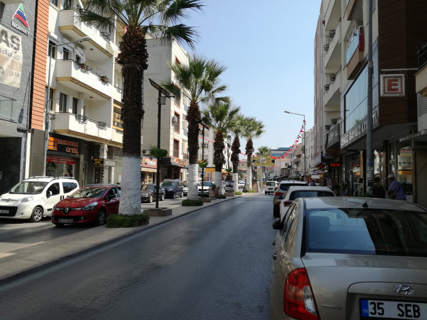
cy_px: 160
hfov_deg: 65.3
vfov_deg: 51.4
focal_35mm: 27
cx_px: 214
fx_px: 333
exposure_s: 1/1305
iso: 50
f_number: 2
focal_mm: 3.79
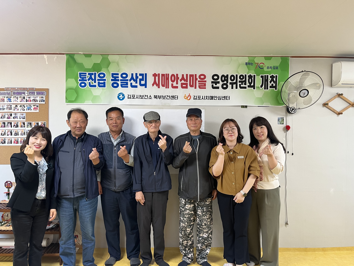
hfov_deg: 67.3
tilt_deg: -0.4
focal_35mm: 26
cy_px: 133
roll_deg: -0.2
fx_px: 266
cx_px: 177
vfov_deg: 53.1
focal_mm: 5.1
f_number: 1.6
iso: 125
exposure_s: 1/60
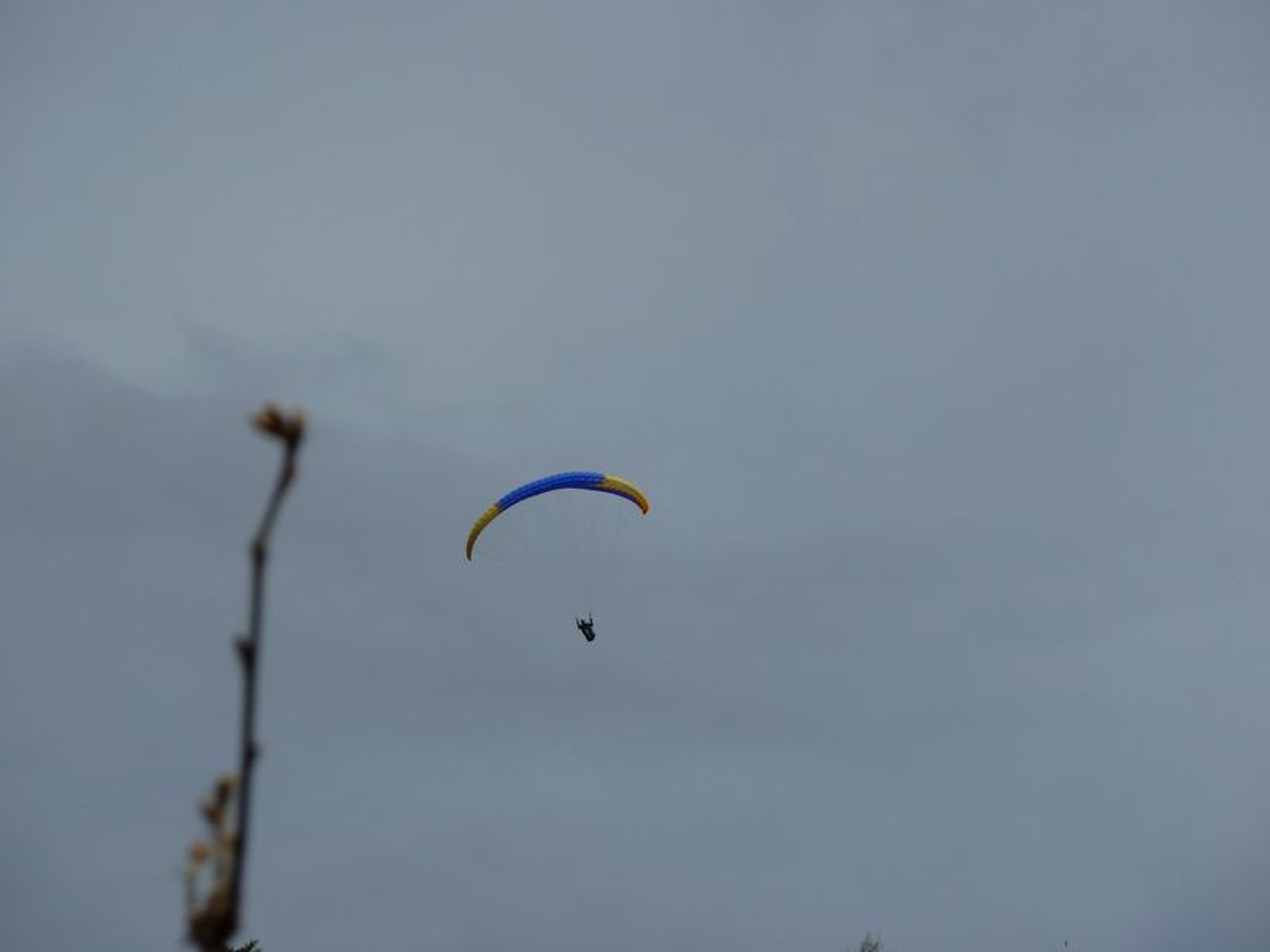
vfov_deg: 8.2
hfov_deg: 10.9
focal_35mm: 182
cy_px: 476
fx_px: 6677
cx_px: 635
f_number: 6.3
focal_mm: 29.9
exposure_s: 1/1000
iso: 80
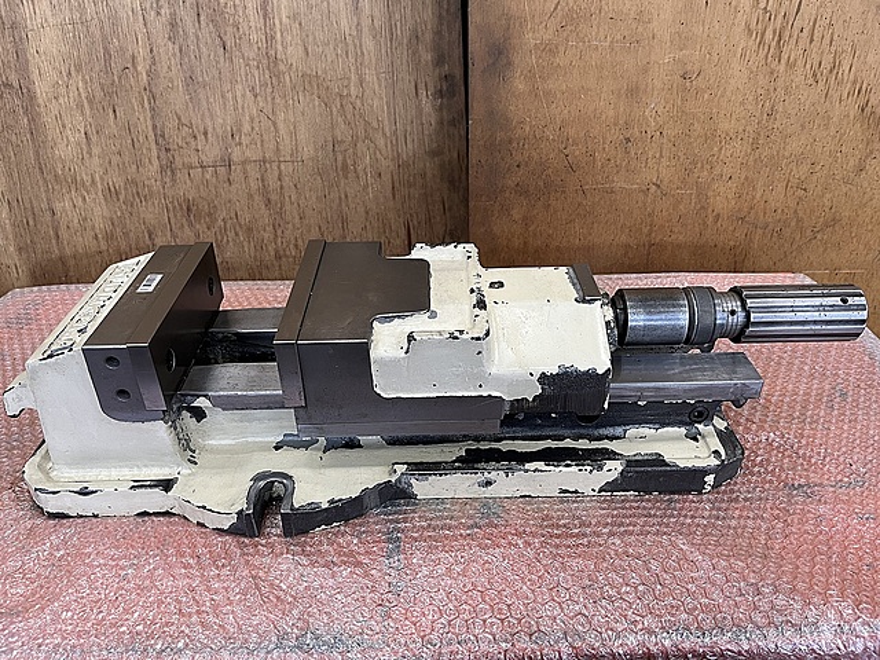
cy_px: 330
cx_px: 440
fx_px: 661
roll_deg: +1.5
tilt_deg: -33.5
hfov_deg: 67.3
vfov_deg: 53.1
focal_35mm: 26
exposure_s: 1/100
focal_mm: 5.1
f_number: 1.6
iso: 125
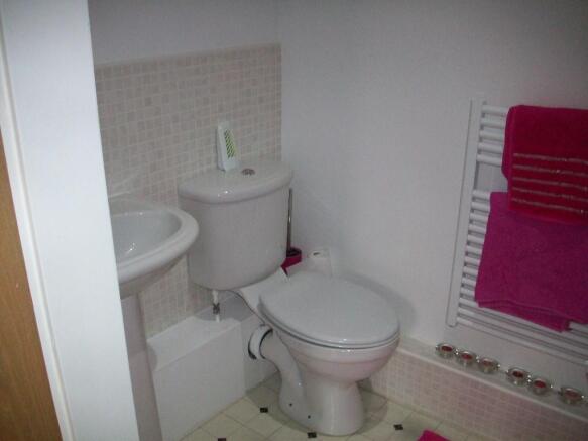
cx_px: 294
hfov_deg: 50.1
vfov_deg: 38.7
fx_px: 628
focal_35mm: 37
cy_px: 220
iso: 160
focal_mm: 6.2
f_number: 2.8
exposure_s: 1/45
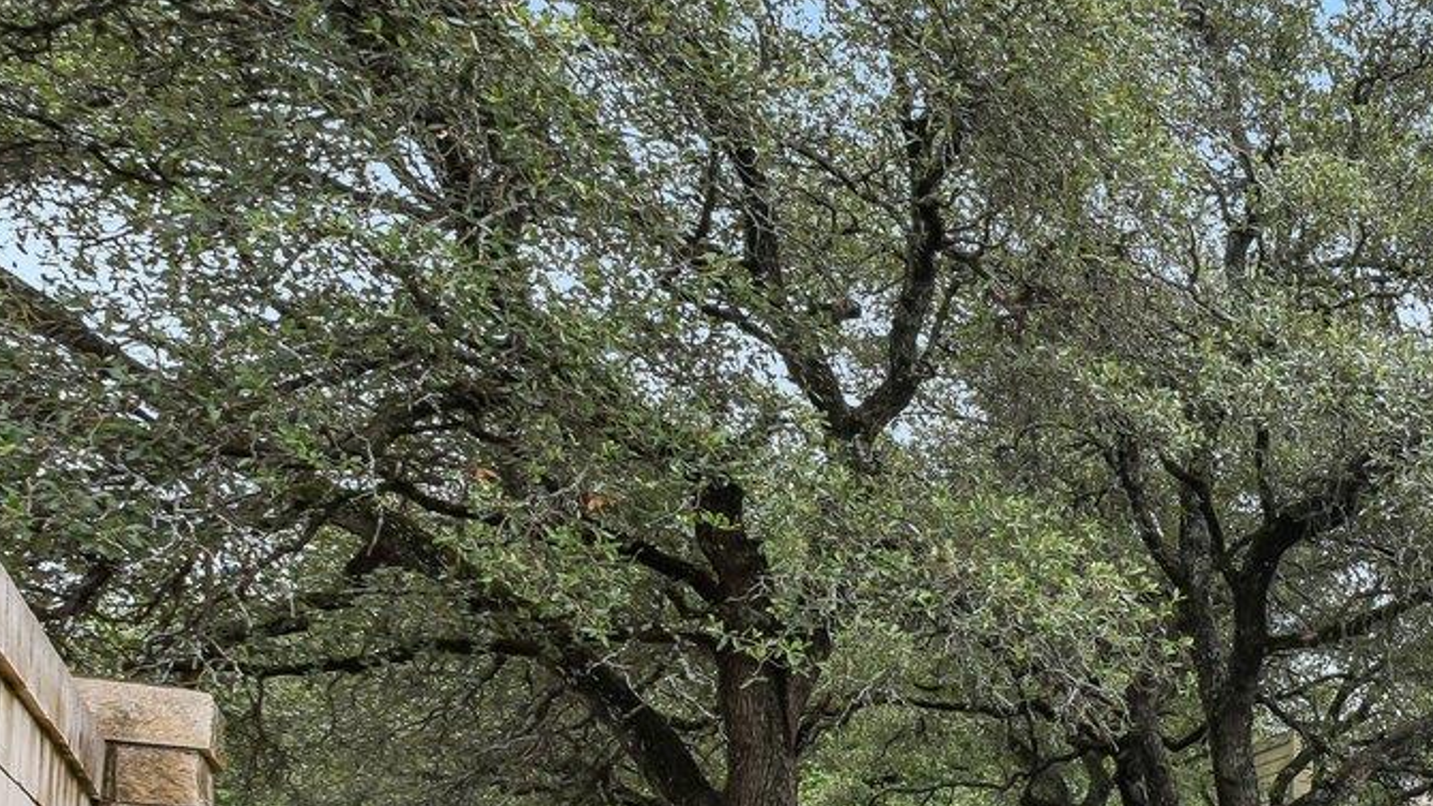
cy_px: 1074
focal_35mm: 48
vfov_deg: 22.1
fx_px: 1824
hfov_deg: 30.7
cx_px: 1974
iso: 100
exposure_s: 1/250
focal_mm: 15
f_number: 8
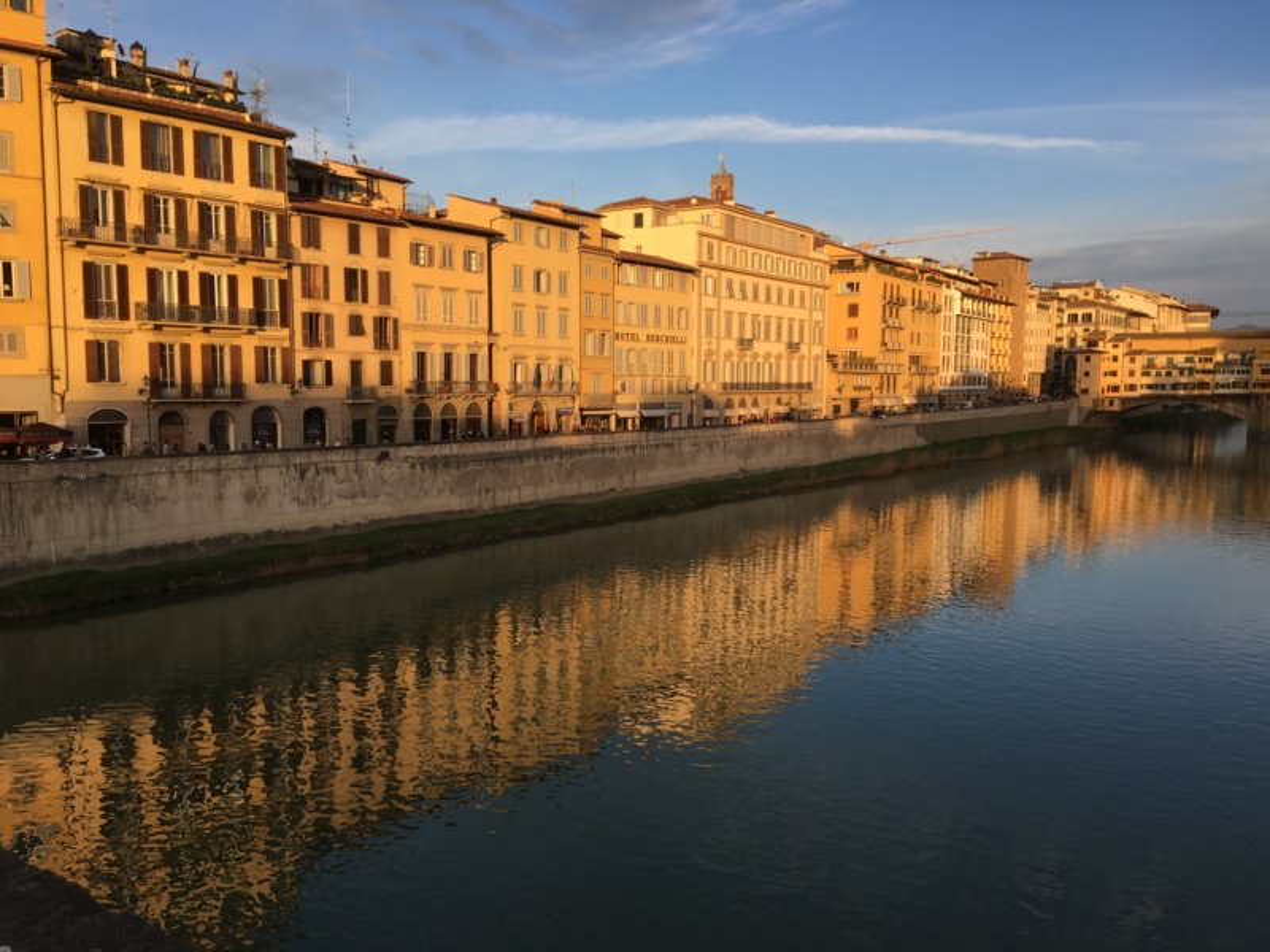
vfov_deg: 48.2
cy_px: 476
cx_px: 635
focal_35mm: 29
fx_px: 1064
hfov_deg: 61.7
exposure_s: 1/490
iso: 25
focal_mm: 4.15
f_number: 2.2
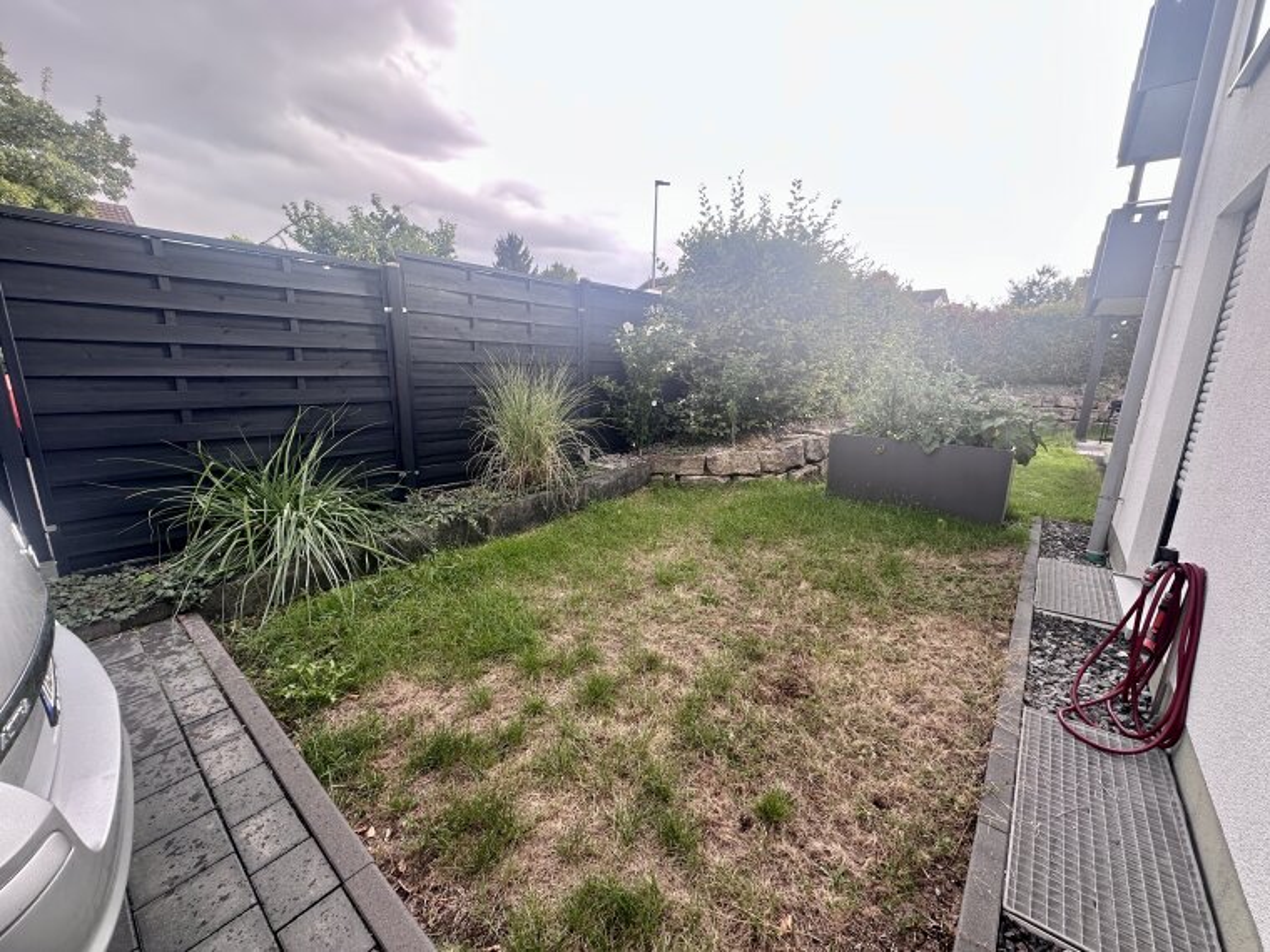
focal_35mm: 14
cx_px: 635
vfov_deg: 85.7
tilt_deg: -12.6
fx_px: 514
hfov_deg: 102.1
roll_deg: -2.1
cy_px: 476
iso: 50
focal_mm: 2.22
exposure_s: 1/99
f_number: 2.2
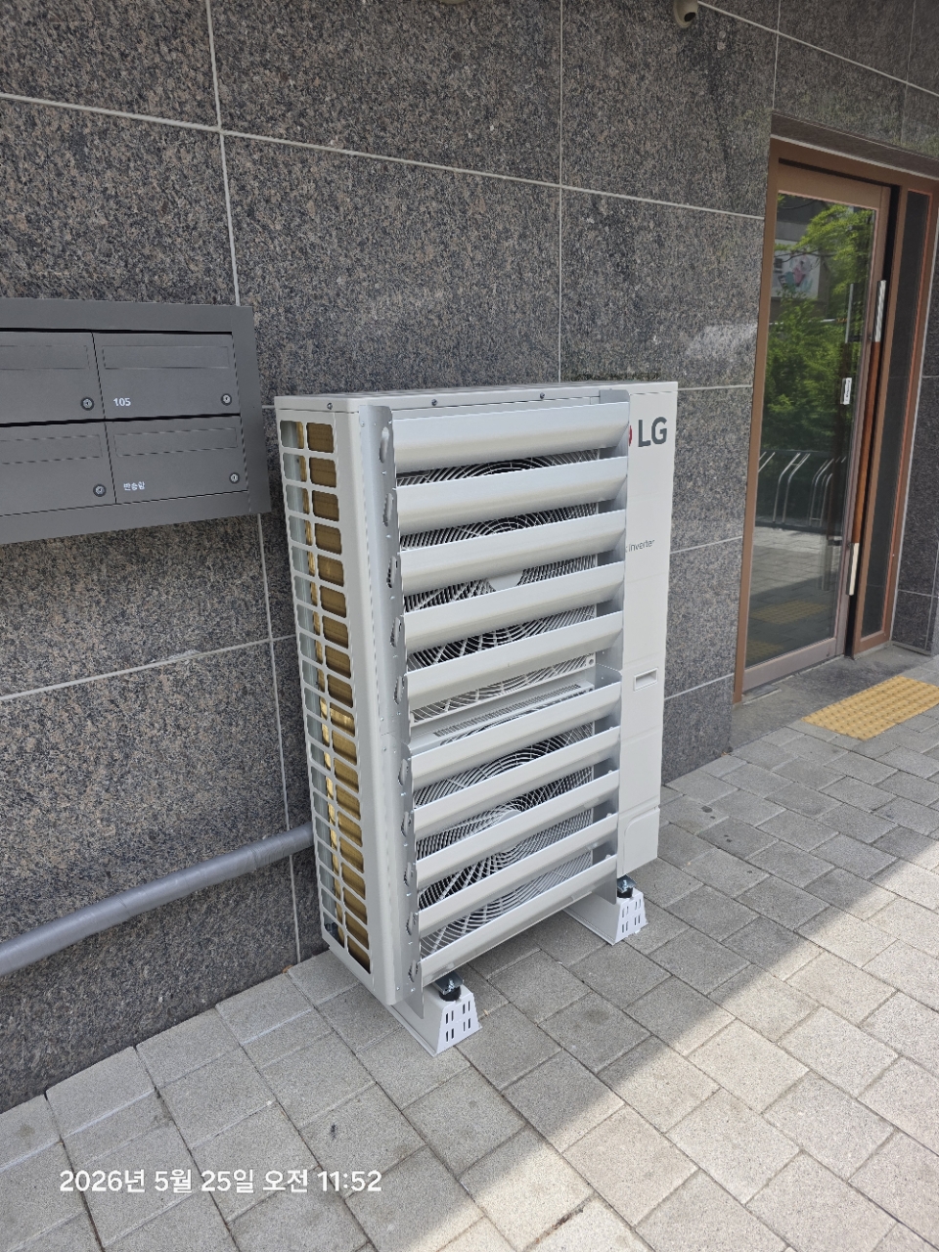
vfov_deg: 73.9
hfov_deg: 58.9
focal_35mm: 23
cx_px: 470
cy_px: 626
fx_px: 832
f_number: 1.7
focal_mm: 6.3
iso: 80
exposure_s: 1/2186
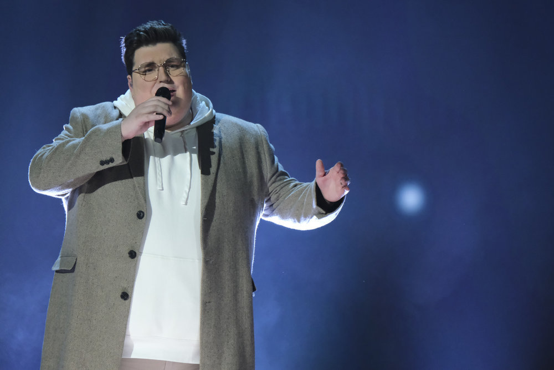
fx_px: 8295
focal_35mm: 539
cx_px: 277
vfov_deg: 2.6
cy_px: 185
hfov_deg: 3.8
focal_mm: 359.6
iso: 5000
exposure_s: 1/160
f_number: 5.6
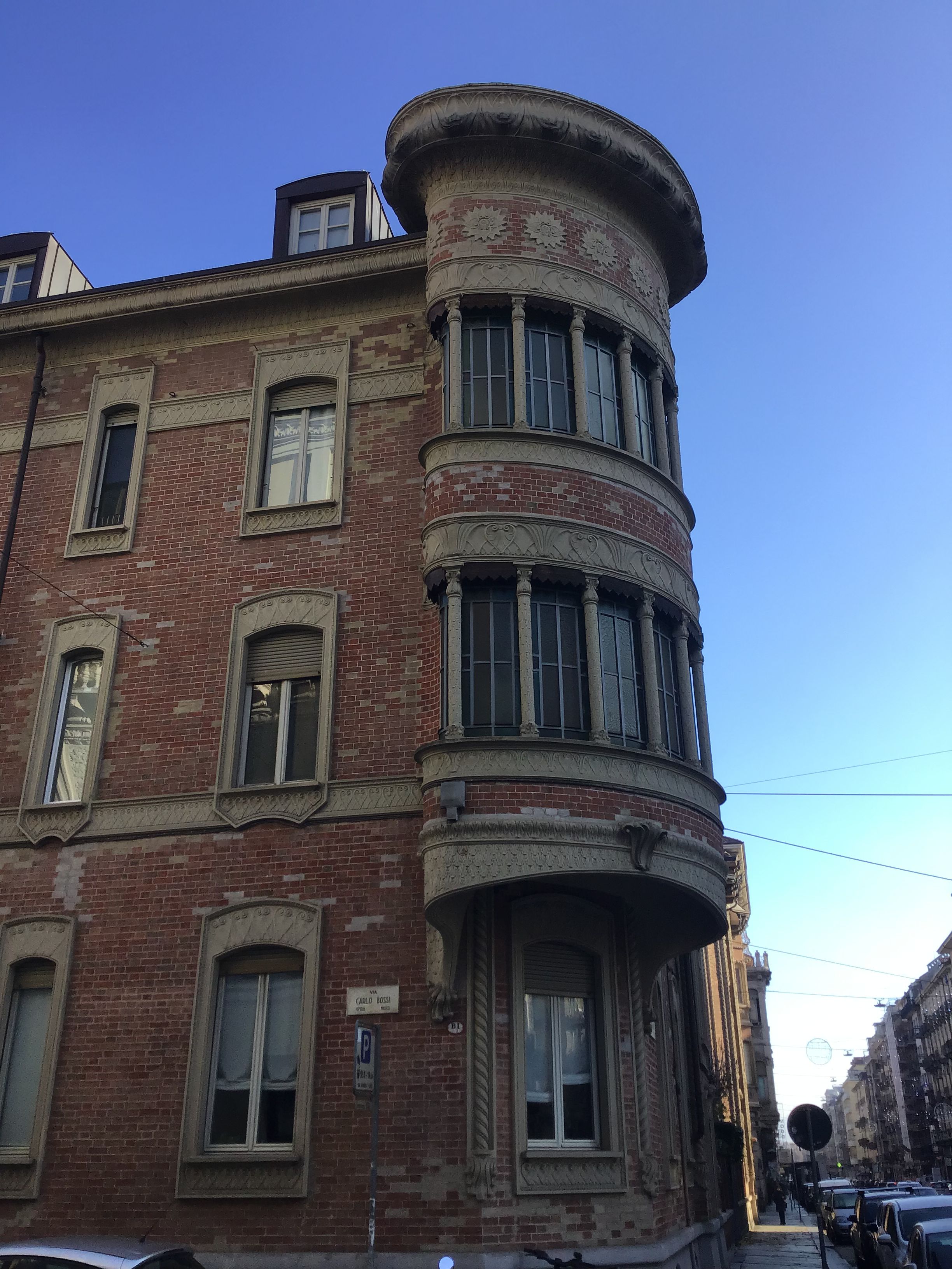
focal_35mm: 31
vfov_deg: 58.4
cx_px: 476
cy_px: 634
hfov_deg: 45.4
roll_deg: -0.3
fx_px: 1137
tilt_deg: +26.4
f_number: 2.4
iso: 25
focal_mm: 3.3
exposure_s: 1/468
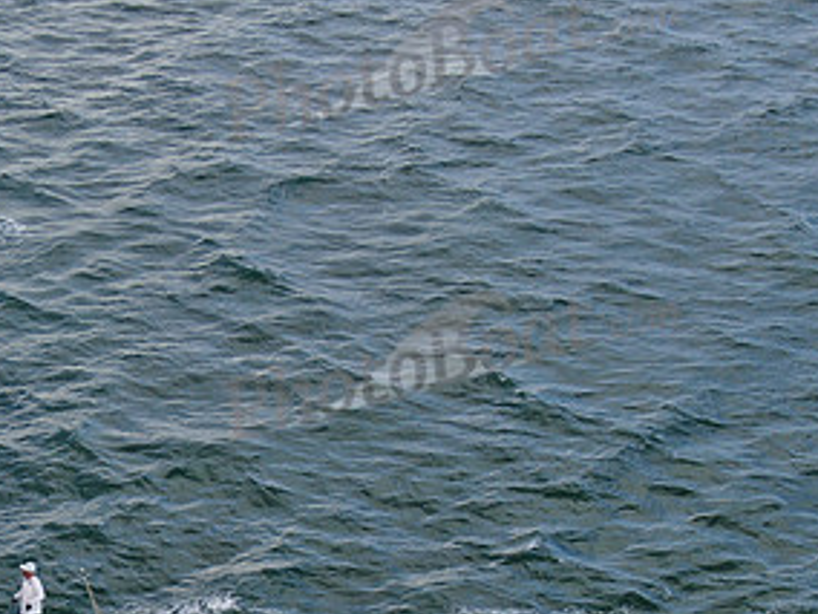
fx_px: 2316
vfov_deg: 14.9
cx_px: 58
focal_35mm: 98
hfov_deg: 19.6
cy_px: 572
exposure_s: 1/400
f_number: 3.8
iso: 100
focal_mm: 8.6
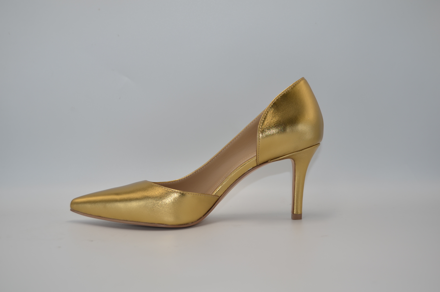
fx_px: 640
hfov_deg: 37.9
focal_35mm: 52
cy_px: 146
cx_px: 220
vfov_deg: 25.6
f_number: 4.5
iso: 100
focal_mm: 35
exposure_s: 1/200
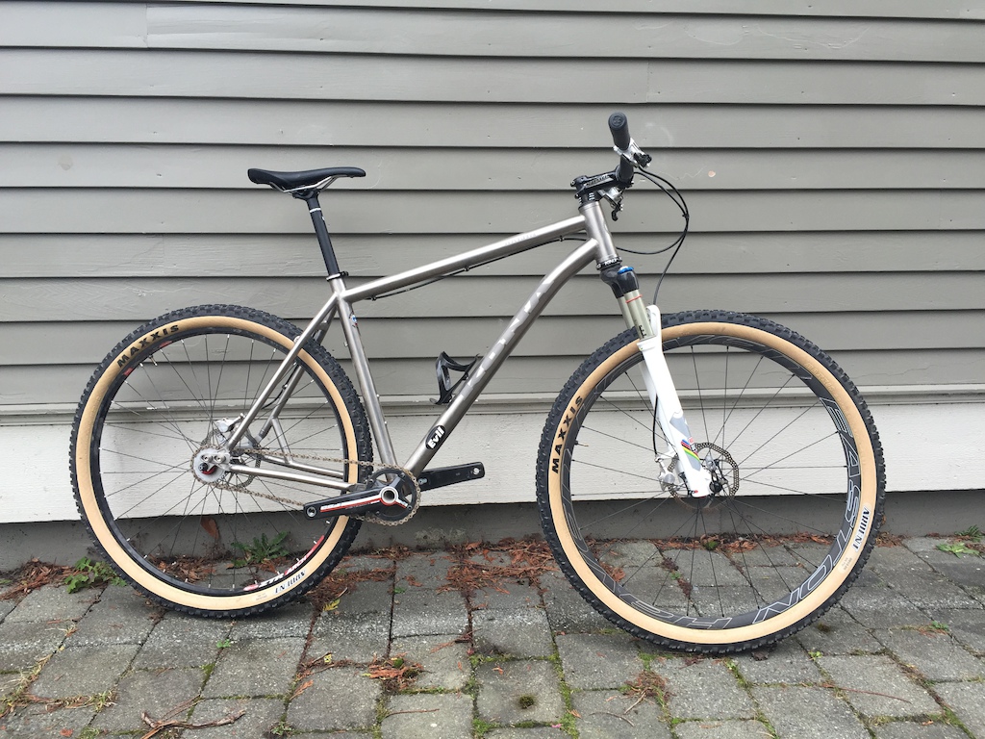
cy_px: 370
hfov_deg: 61.7
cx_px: 492
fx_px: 825
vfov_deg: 48.2
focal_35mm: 29
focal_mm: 4.15
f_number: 2.2
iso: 50
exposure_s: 1/120
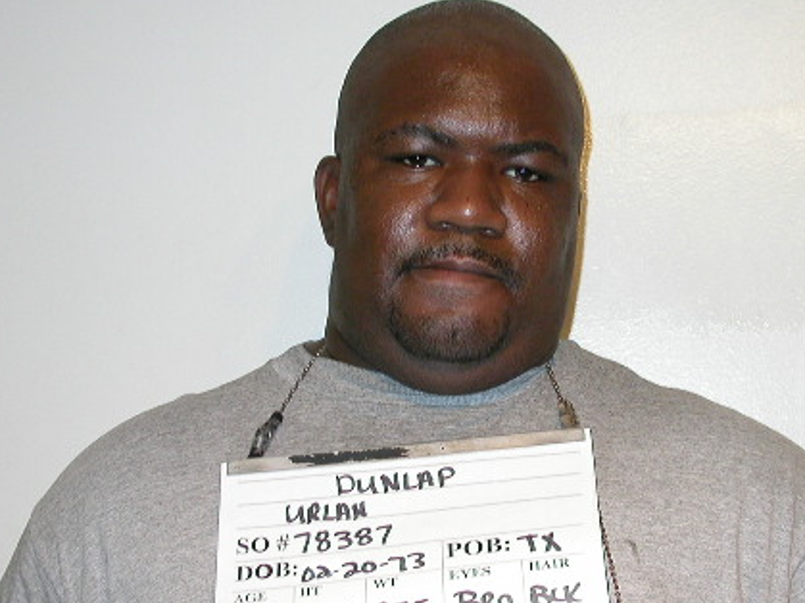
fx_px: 1883
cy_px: 348
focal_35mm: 81
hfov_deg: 24.1
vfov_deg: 18.2
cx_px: 465
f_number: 2.9
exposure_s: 1/60.3
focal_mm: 11.1
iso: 100
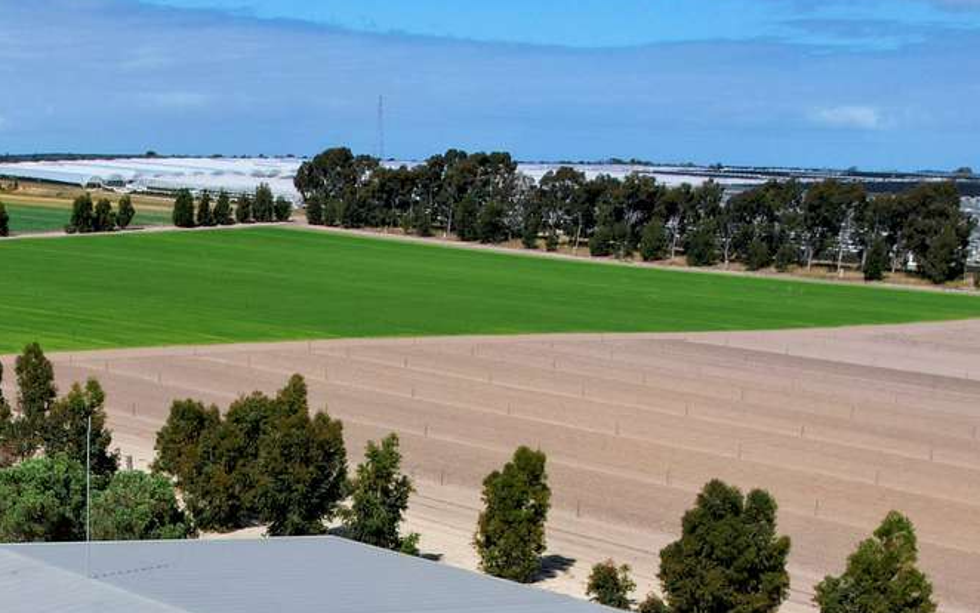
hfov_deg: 30.3
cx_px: 115
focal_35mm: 65
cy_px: 865
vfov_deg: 18.2
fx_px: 1736
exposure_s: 1/3000
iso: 100
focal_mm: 8.38
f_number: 2.8
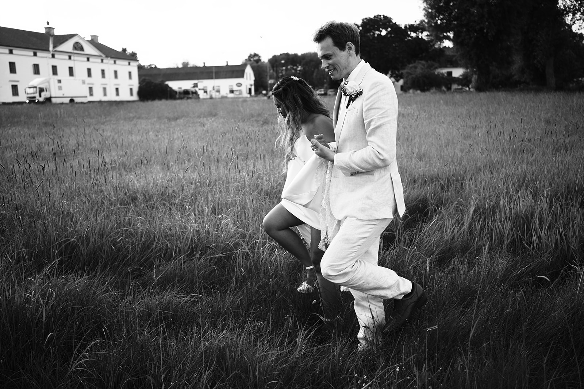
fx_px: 568
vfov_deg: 37.9
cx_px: 292
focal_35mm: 35
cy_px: 194
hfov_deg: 54.4
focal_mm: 23
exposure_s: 1/480
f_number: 2
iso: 125
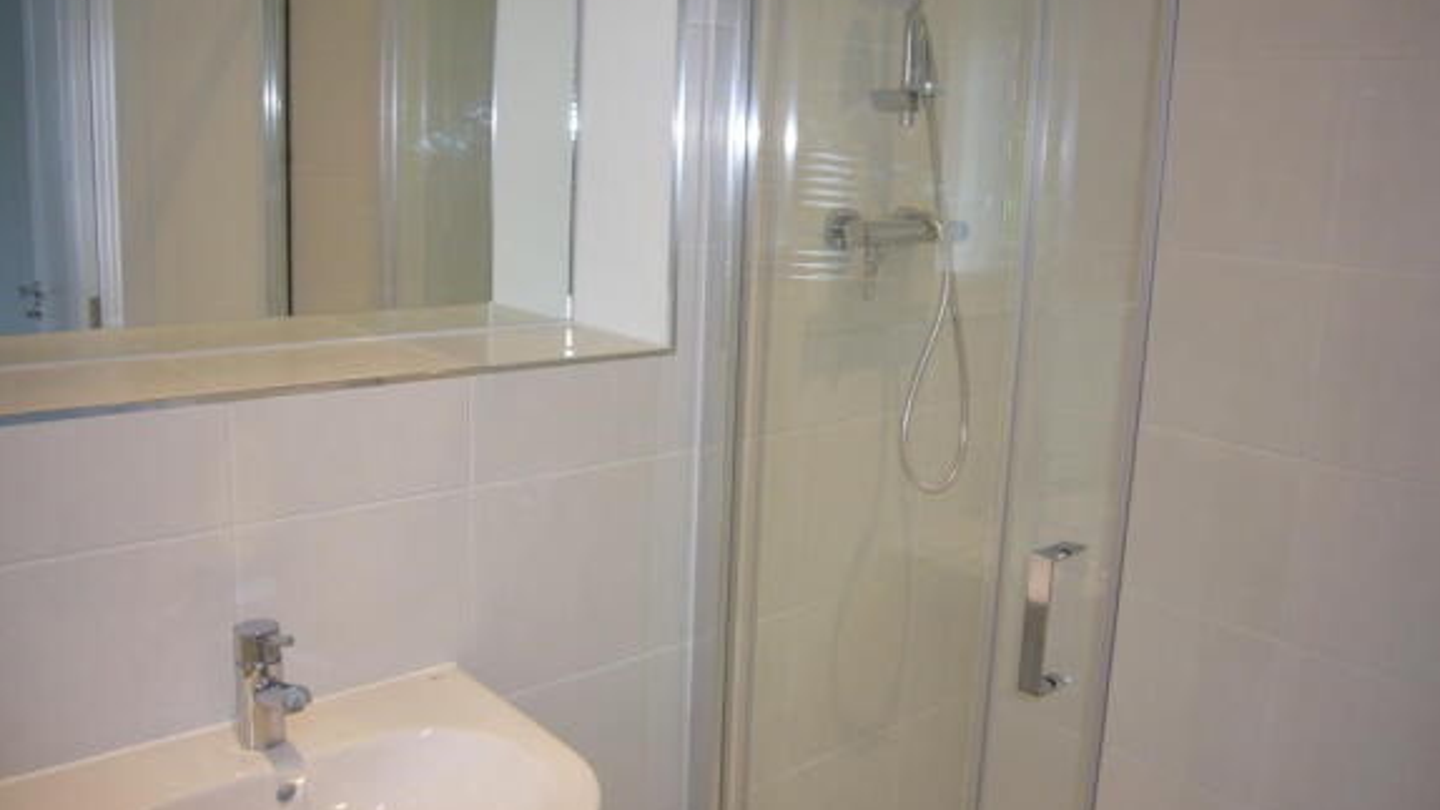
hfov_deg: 62.6
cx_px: 726
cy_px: 387
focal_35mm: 31
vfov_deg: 37.8
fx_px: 1184
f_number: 2.8
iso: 100
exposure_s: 1/30
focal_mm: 4.6
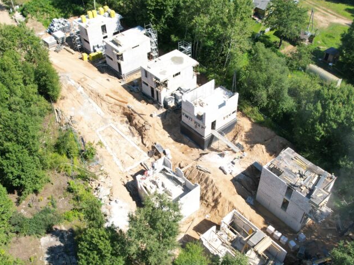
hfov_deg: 53.9
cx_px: 190
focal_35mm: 34
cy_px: 162
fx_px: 348
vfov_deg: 41.6
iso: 100
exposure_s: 1/1250
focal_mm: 8.38
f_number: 2.8
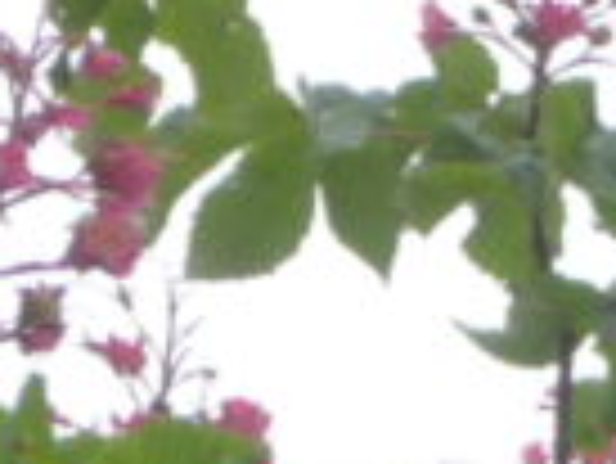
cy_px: 1072
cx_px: 1007
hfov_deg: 3.5
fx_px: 10063
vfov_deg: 2.6
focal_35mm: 565
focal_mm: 12.2
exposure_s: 1/400
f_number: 4.6
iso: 160
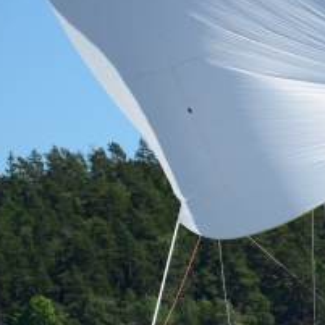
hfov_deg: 3.7
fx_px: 4955
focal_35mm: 466
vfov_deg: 3.8
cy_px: 314
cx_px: 440
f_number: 5.6
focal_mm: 105
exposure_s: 1/1000
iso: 200
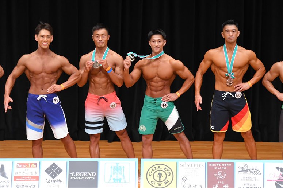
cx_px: 142
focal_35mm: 270
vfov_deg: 5.1
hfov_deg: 7.6
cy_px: 94
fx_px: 2121
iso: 4000
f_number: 5.6
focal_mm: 180
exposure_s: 1/400
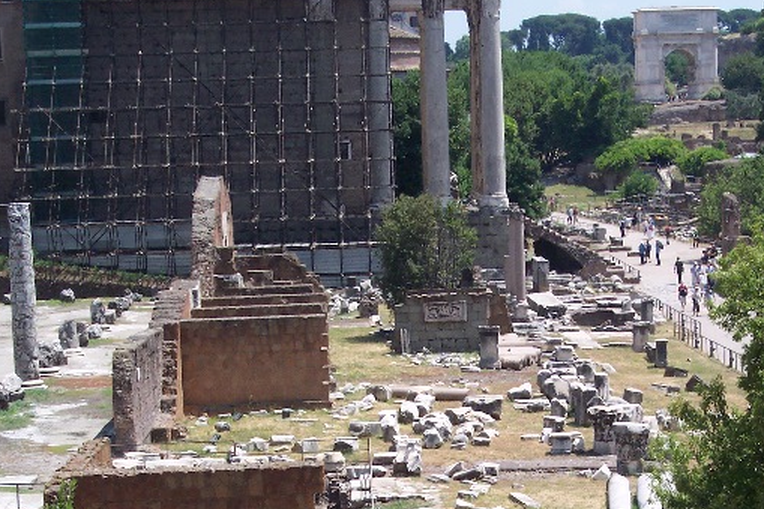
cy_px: 408
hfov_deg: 19.8
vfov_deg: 13.2
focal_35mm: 103
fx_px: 2185
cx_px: 497
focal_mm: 13.3
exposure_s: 1/350
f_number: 5.6
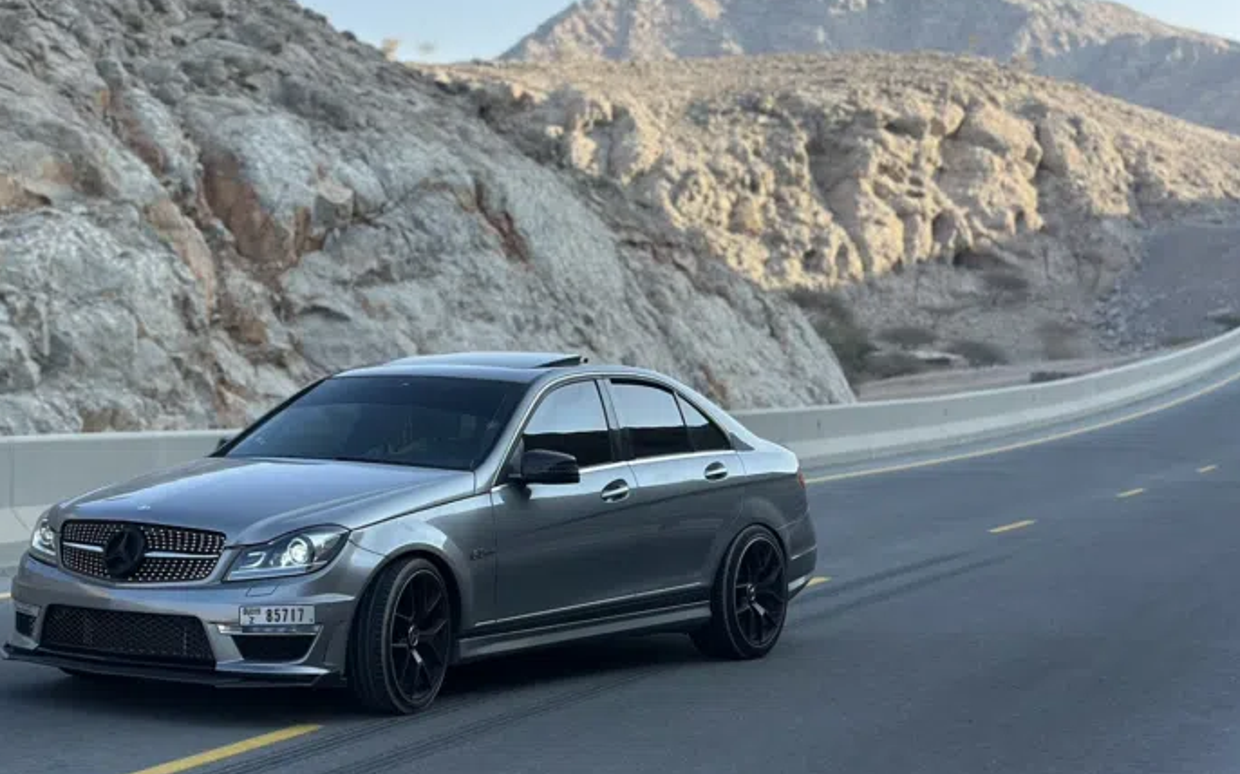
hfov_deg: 26.9
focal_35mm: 76
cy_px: 307
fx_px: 2567
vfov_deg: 17.1
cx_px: 376
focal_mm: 6.86
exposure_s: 1/1289
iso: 80
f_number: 1.78
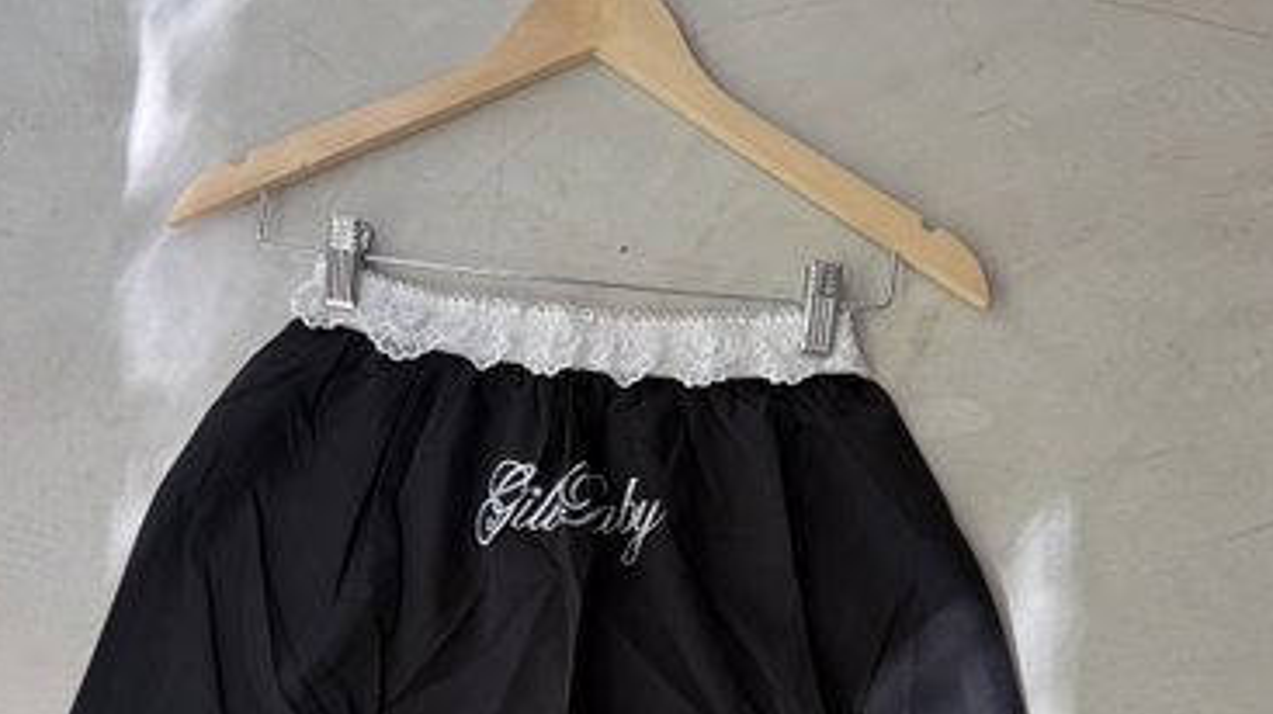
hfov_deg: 52.8
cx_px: 617
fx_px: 1282
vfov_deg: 29.8
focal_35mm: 38
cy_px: 643
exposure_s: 1/218
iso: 100
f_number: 1.78
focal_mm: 6.76
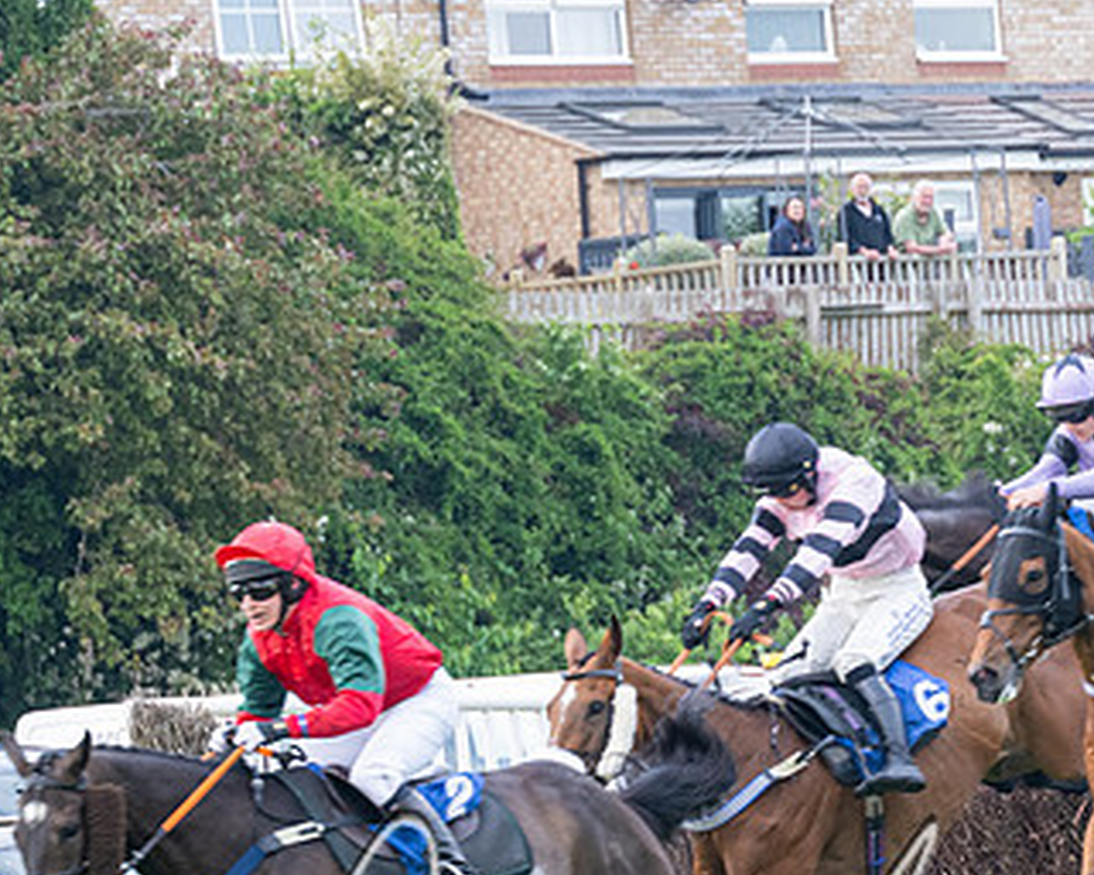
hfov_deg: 6.2
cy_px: 718
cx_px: 1192
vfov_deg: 5.0
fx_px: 10070
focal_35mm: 311
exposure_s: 1/500
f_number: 4
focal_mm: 98
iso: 800
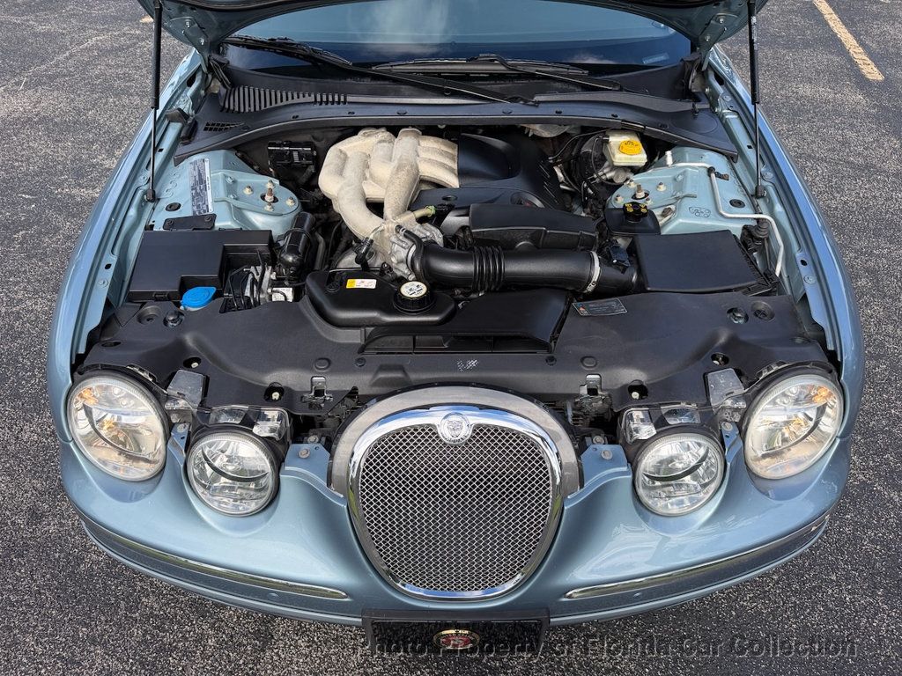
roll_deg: +0.4
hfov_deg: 71.6
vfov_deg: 56.8
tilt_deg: -41.5
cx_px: 451
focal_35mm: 24
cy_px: 338
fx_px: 625
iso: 100
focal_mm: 6.76
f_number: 1.78
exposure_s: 1/1410
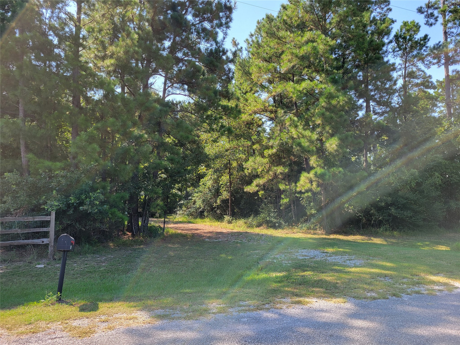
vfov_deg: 53.1
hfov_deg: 67.3
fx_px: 346
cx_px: 230
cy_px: 172
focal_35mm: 26
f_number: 1.8
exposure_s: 1/694
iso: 40
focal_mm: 5.4
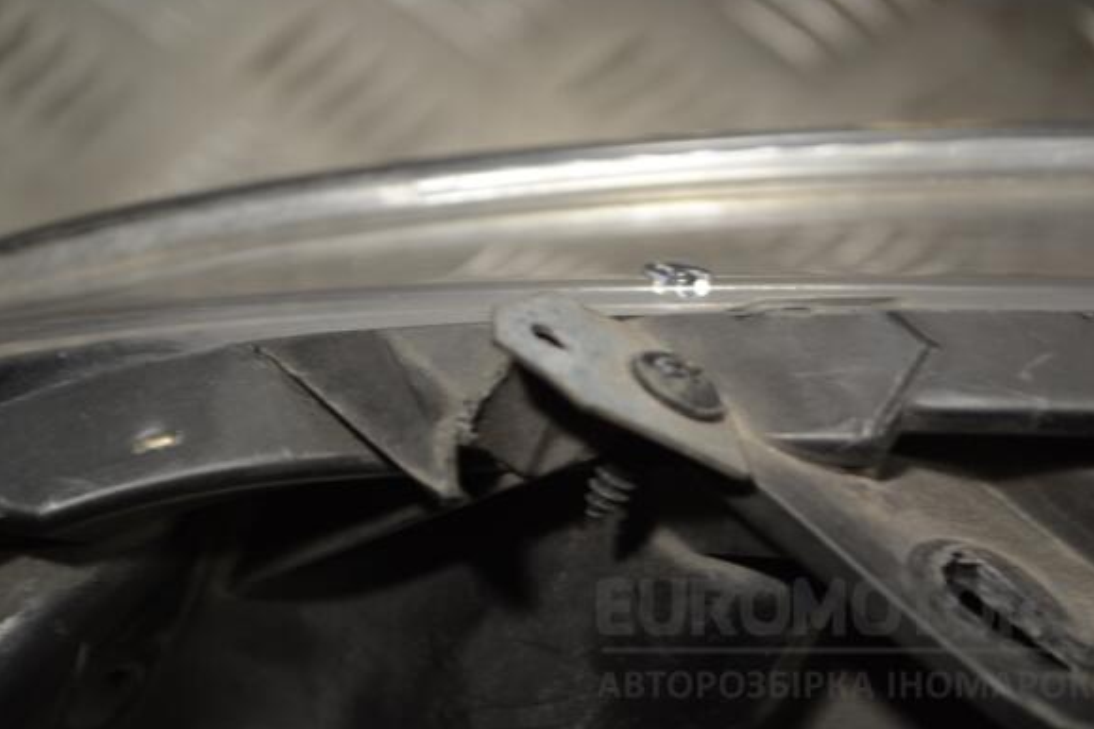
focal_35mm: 86
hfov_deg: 23.8
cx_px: 561
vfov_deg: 16.0
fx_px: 2599
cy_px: 355
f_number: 5.6
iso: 180
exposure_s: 1/30
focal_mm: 55
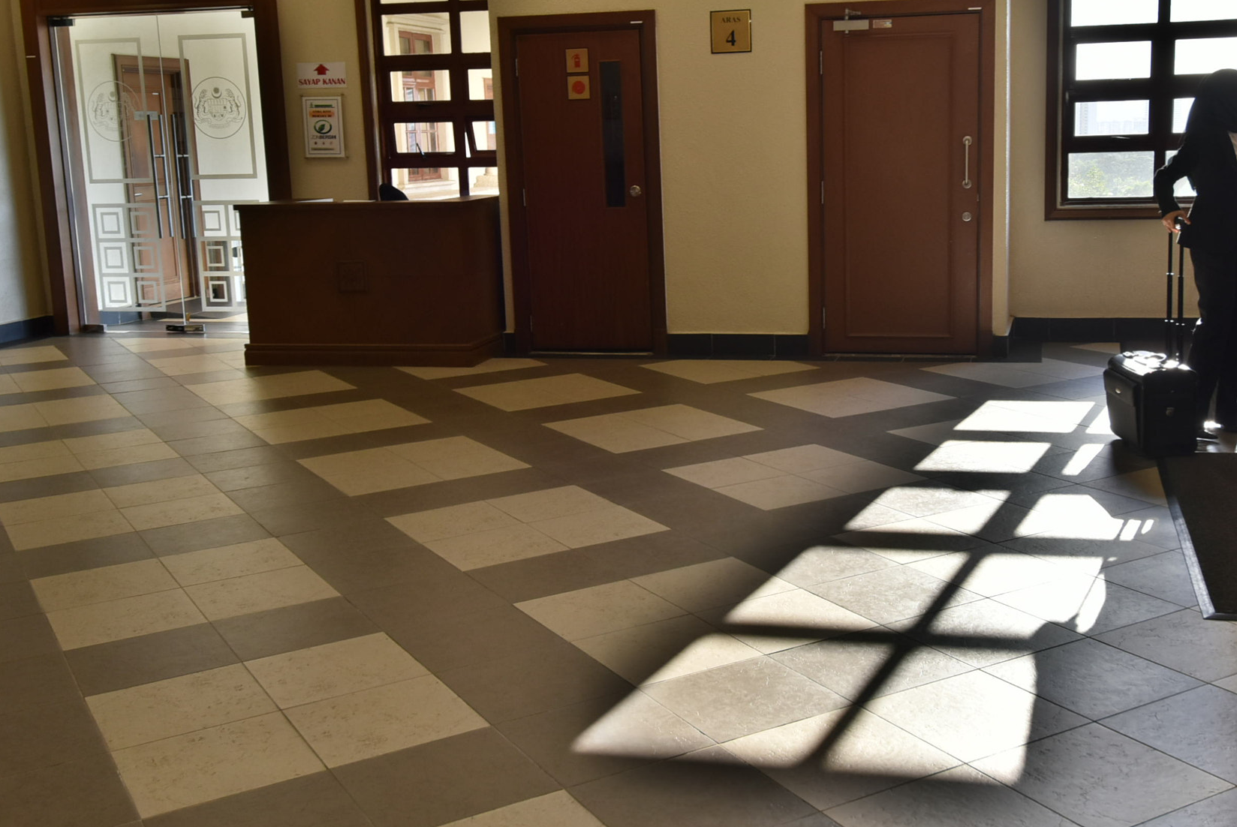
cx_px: 691
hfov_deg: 47.3
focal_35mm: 41
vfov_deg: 32.6
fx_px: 1410
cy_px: 355
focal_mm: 22
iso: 500
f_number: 8
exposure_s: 1/100
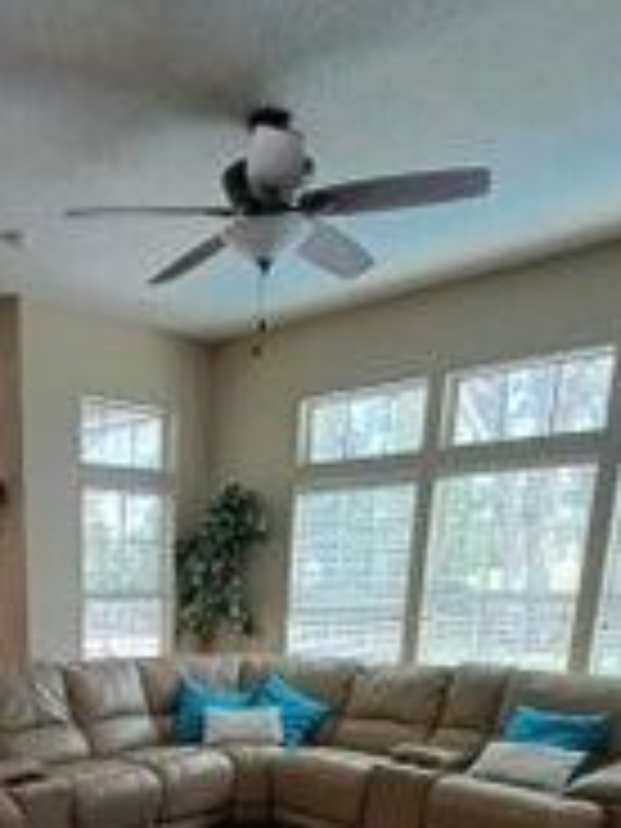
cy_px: 855
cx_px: 86
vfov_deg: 44.5
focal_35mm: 34
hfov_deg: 39.4
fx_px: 813
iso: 125
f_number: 2.2
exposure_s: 1/60
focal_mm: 1.42
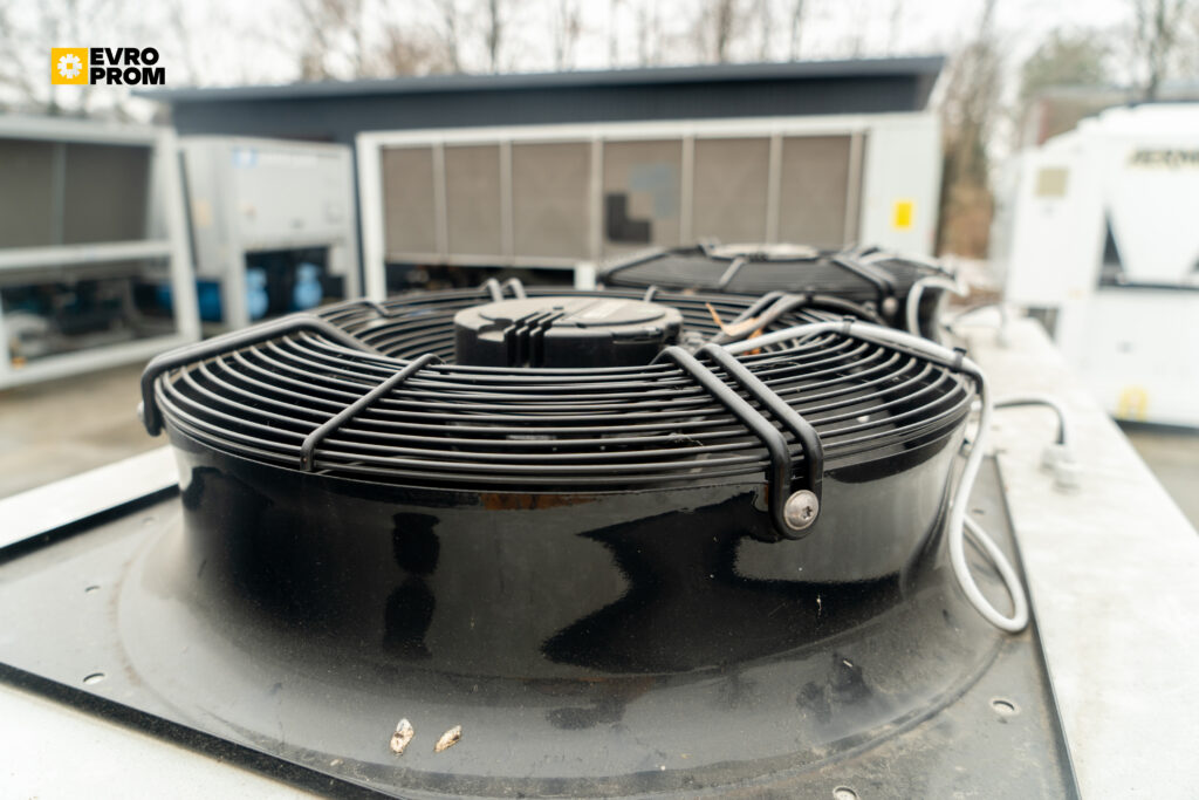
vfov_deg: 53.1
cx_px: 600
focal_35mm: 24
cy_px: 400
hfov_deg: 73.7
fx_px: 799
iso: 100
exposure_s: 1/80
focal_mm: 24
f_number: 4.5
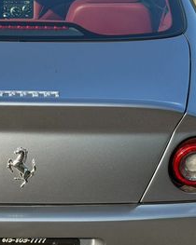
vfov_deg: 16.9
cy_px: 117
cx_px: 24
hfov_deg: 13.4
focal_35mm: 114
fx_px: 828
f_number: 1.78
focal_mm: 6.76
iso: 80
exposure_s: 1/2208
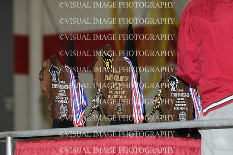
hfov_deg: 6.9
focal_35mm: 300
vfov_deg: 4.6
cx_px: 116
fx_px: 1939
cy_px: 78
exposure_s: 1/250
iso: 800
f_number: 4
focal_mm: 200
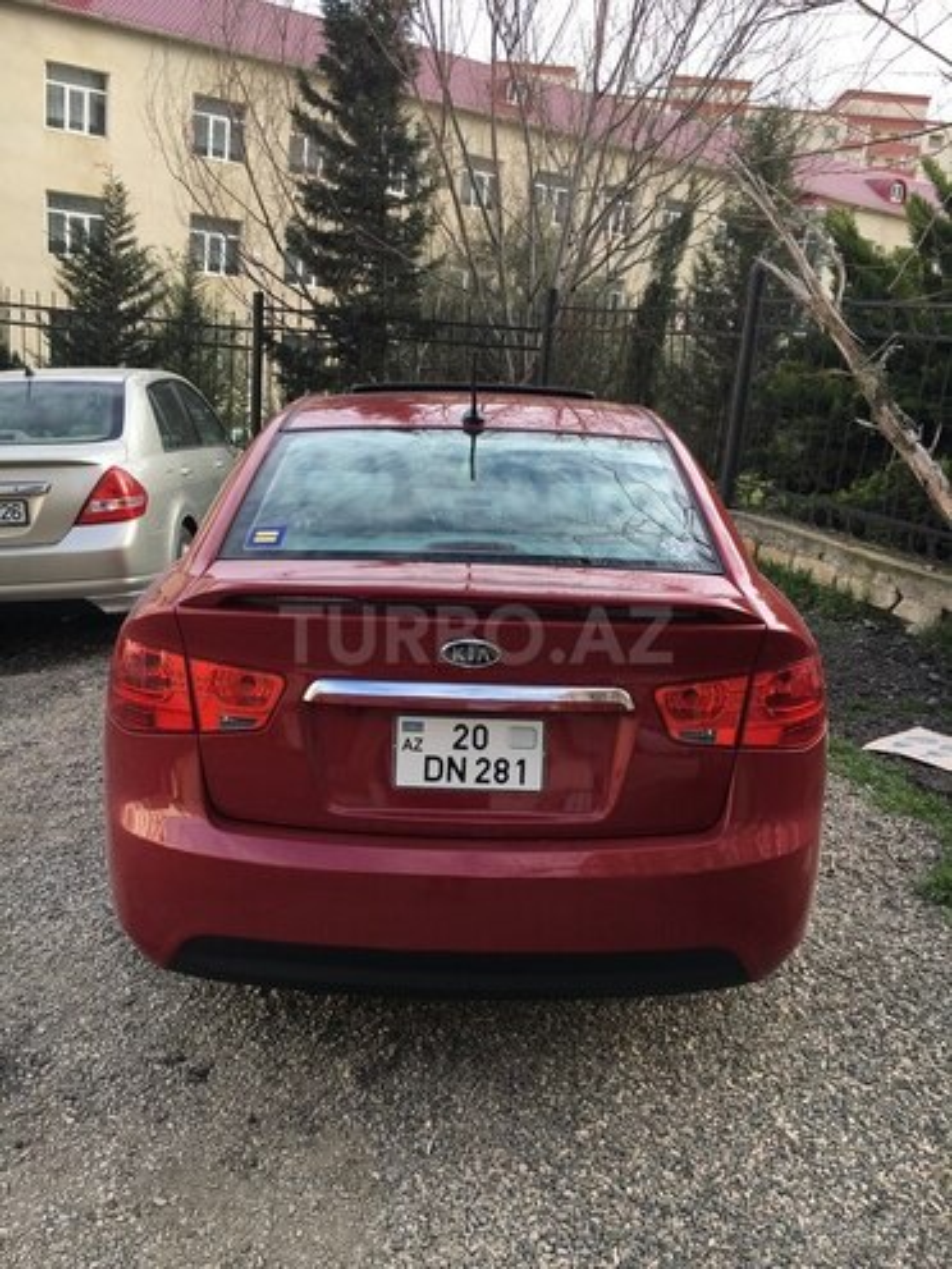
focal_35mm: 29
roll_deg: -4.9
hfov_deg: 48.2
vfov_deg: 61.7
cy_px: 634
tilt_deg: -16.3
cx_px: 476
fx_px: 1063
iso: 25
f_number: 2.2
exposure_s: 1/283
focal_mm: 4.15
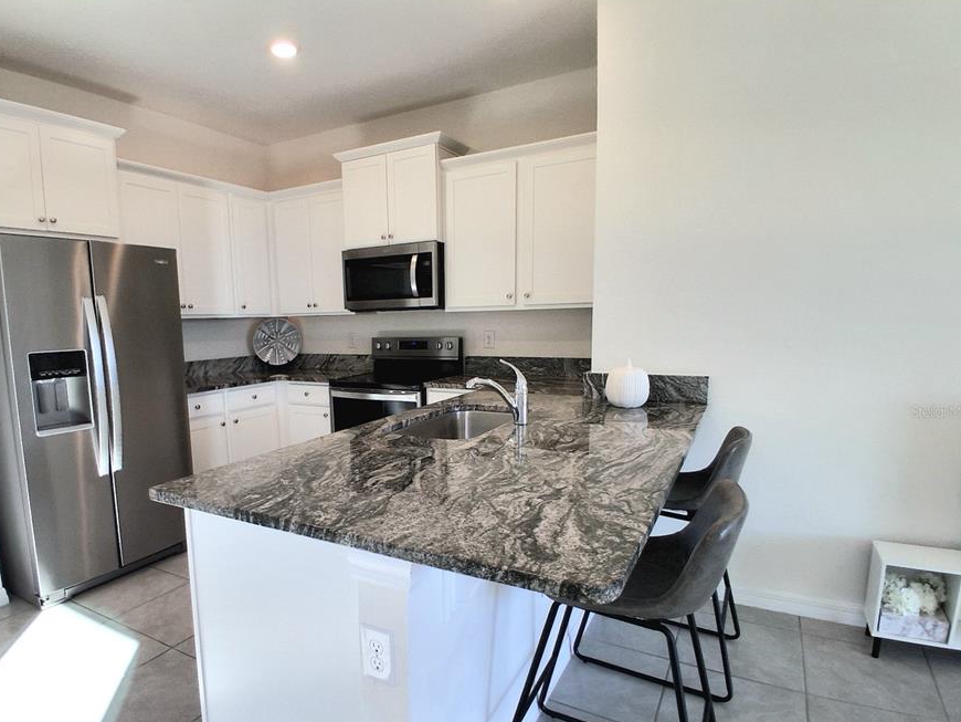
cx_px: 412
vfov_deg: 65.7
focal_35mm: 20
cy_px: 411
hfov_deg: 81.2
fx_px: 555
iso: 50
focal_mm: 1.4
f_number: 2.2
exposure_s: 1/149
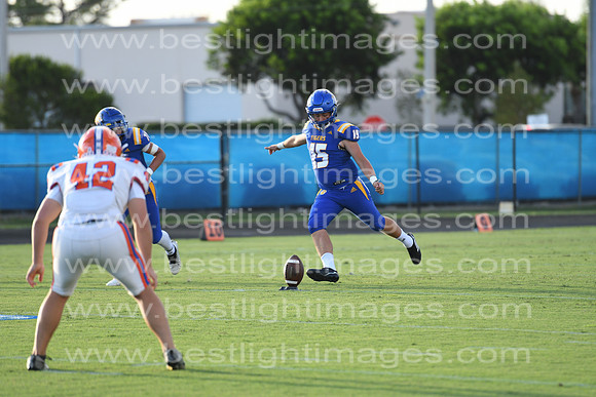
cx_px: 298
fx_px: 4968
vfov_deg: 4.6
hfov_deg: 6.9
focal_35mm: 300
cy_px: 198
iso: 200
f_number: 4
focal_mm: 200
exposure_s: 1/640
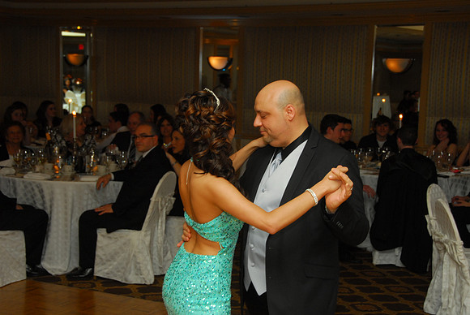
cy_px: 158
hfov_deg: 31.9
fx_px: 823
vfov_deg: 21.6
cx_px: 235
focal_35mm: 63
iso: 400
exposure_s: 1/60
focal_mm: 42
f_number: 5.6
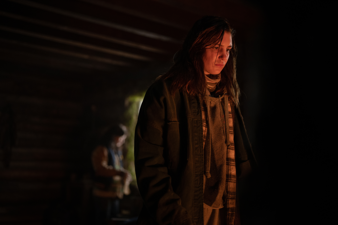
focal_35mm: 50
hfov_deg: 39.6
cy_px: 112
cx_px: 169
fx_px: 469
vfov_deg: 27.0
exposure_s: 1/200
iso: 4000
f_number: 1.8
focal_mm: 50
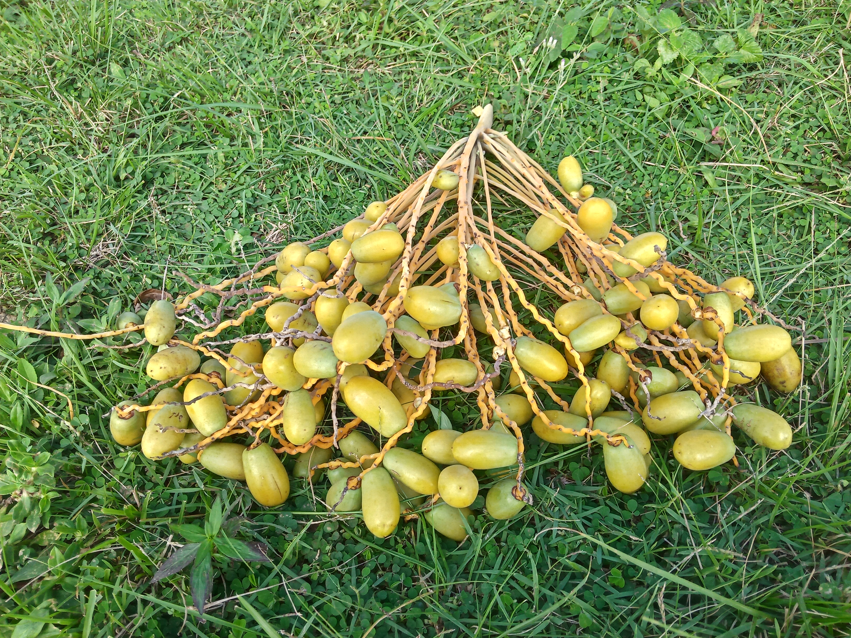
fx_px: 688
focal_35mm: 28
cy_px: 319
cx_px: 426
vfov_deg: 49.7
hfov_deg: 63.4
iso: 113
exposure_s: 1/174
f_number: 2.2
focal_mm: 3.73
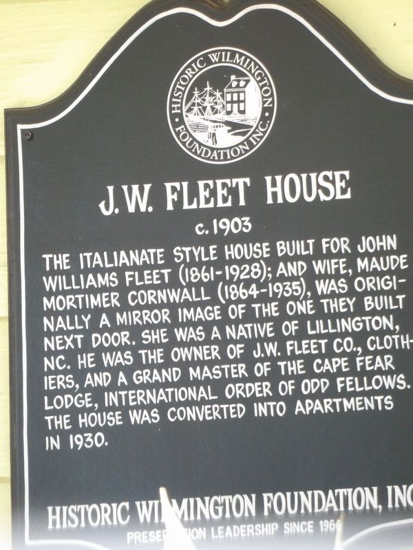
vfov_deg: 1.9
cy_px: 275
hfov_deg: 1.4
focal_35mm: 1053
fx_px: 16751
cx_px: 206
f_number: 5.7
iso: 637
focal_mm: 188.8
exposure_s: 1/125
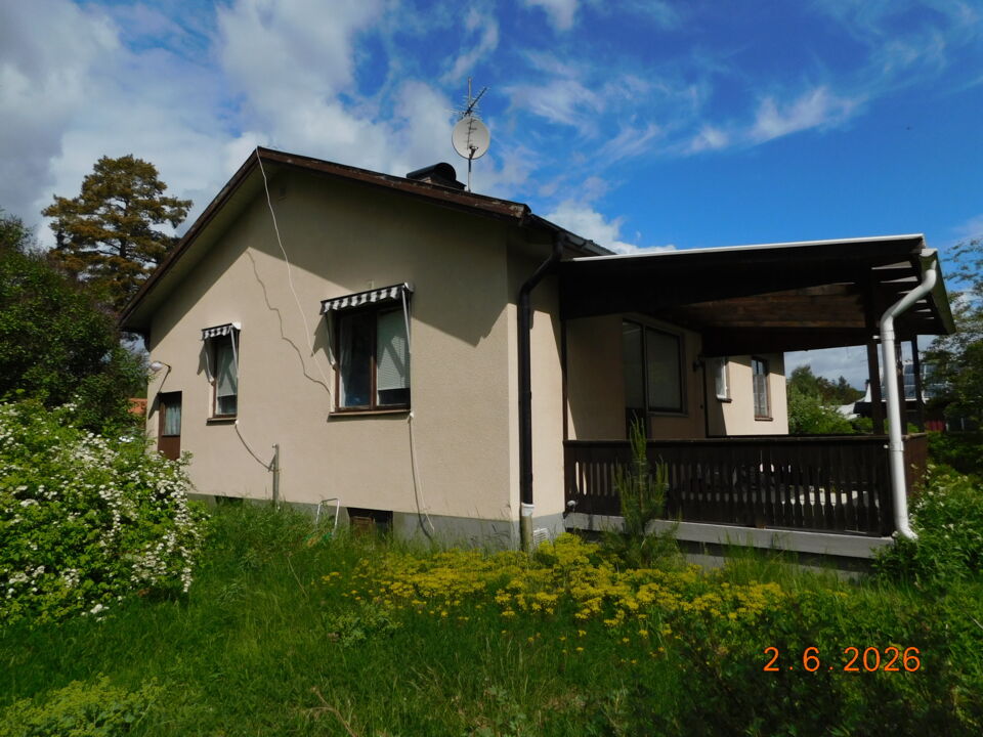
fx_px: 653
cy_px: 368
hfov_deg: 73.9
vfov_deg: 58.9
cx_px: 492
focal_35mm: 23
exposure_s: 1/800
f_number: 6
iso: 125
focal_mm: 4
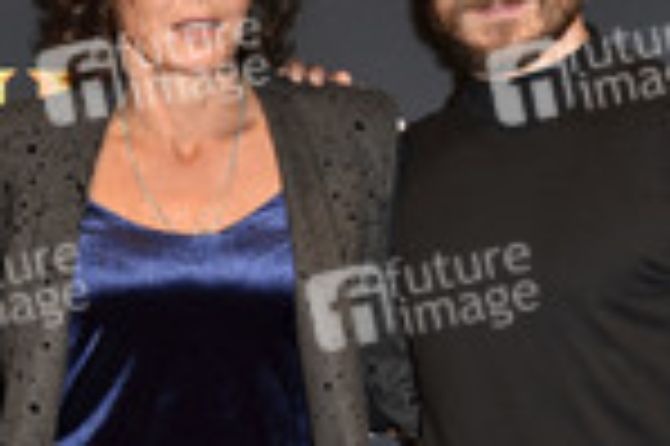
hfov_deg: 14.0
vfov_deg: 9.4
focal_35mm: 145
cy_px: 410
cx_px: 34
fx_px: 2696
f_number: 5.6
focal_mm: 48
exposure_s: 1/125
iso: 640
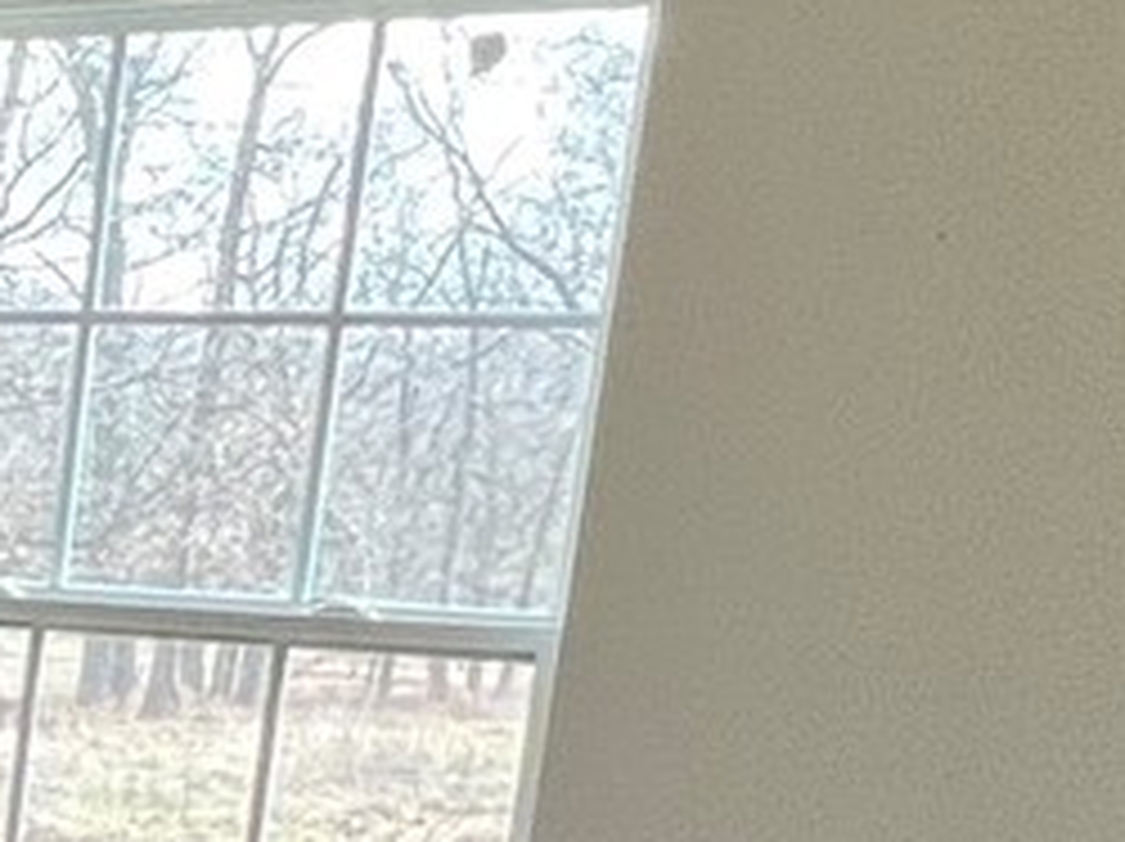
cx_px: -1408
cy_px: 1288
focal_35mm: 100
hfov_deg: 14.5
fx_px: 3247
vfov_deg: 13.8
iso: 80
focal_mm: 1.57
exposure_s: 1/120
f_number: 1.8
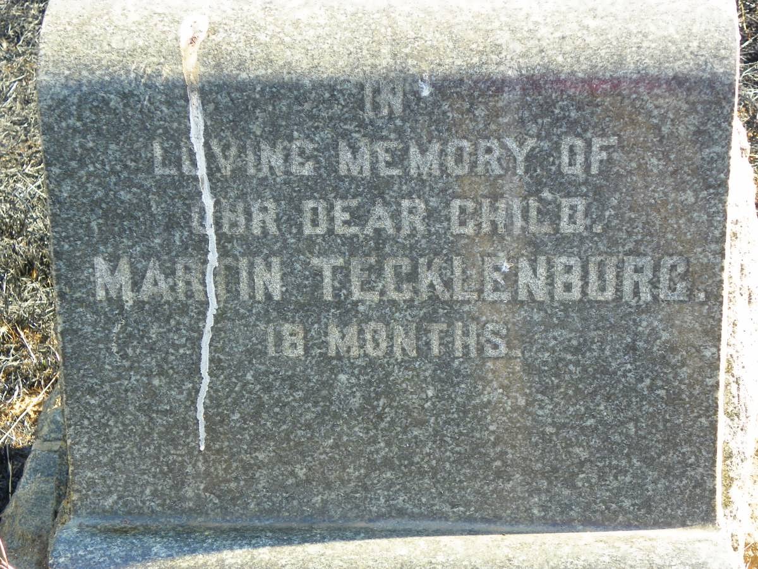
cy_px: 284
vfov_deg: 17.4
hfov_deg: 23.0
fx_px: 1861
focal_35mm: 85
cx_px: 379
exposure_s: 1/60
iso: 64
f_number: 4
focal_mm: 15.1
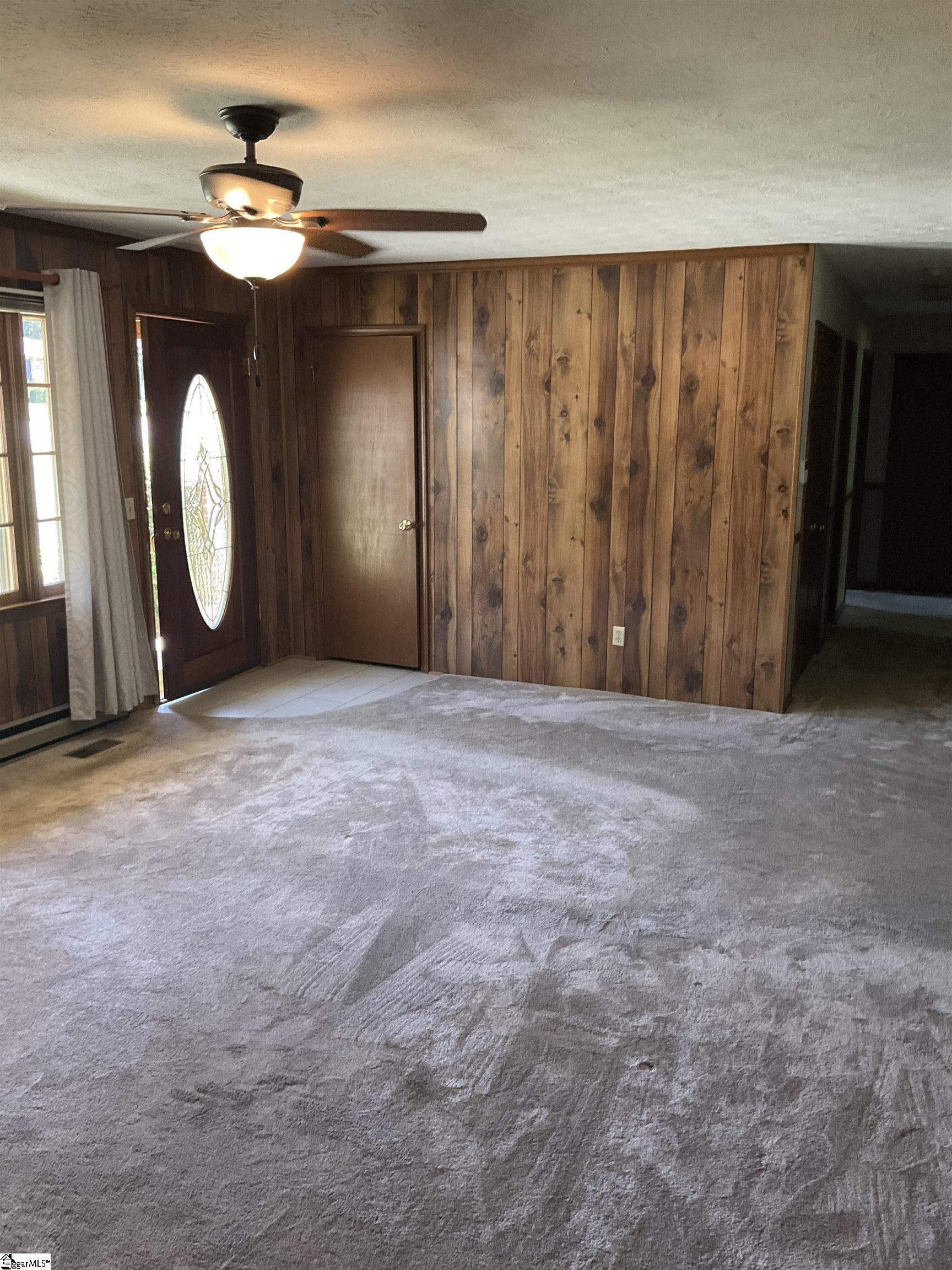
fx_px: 1063
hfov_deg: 48.2
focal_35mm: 29
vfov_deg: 61.7
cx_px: 476
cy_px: 635
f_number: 1.8
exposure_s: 1/60
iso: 125
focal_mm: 3
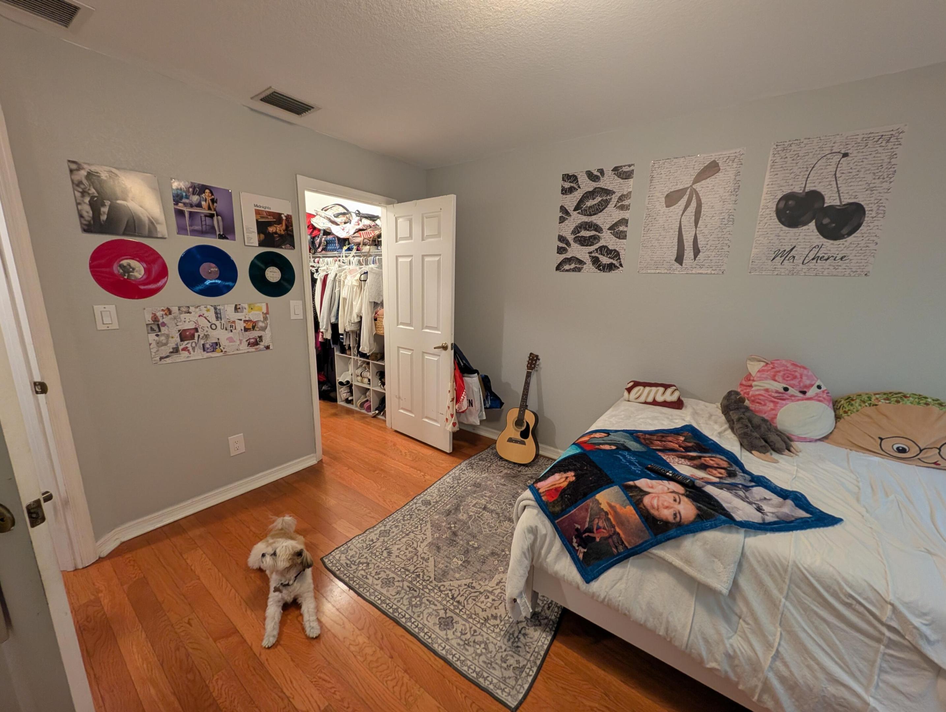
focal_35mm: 12
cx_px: 473
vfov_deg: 94.6
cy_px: 356
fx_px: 328
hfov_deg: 110.5
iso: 173
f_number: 1.7
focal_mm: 2.02
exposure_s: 1/40
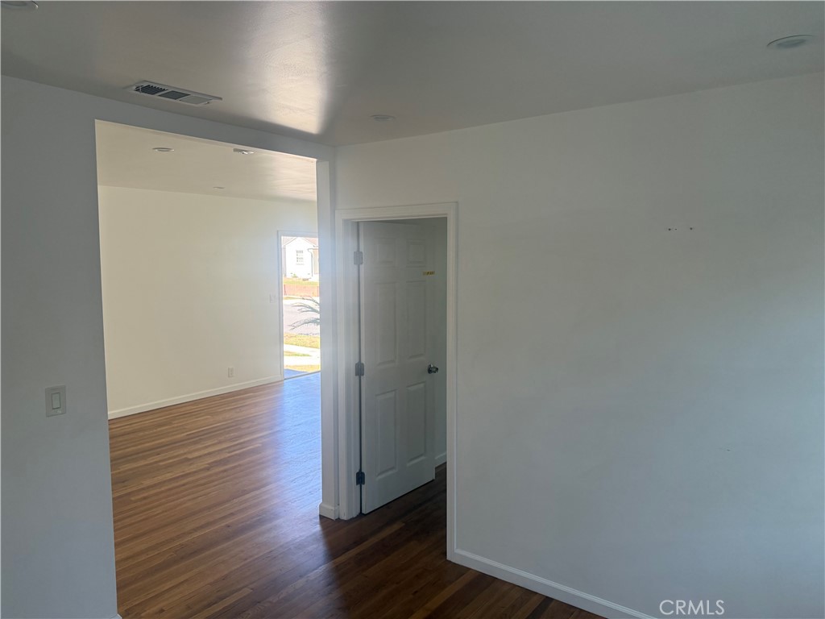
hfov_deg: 71.6
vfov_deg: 56.8
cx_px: 412
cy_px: 310
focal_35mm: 24
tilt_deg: -4.6
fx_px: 572
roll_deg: -0.1
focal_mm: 6.76
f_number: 1.78
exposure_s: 1/228
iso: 160
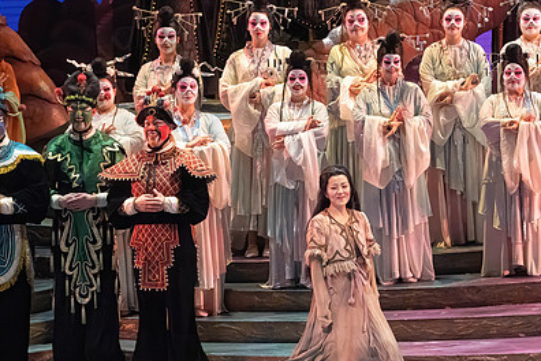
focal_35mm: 293
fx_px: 4403
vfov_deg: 4.7
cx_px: 317
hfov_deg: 7.0
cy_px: 177
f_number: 10
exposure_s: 1/1000
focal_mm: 200
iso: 20000
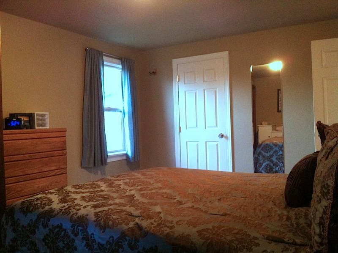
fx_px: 341
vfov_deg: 40.6
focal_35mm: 35
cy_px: 126
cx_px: 169
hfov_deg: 52.7
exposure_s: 1/15
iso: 640
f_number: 2.8
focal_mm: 3.85
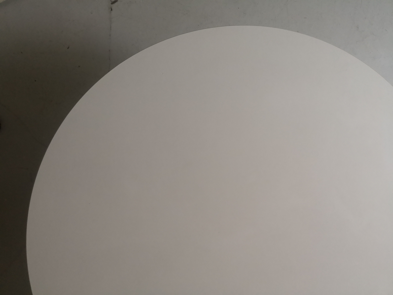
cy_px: 148
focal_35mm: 27
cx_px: 196
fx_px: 307
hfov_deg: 65.3
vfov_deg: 51.4
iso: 160
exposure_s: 1/50
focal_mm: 3.95
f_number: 1.8
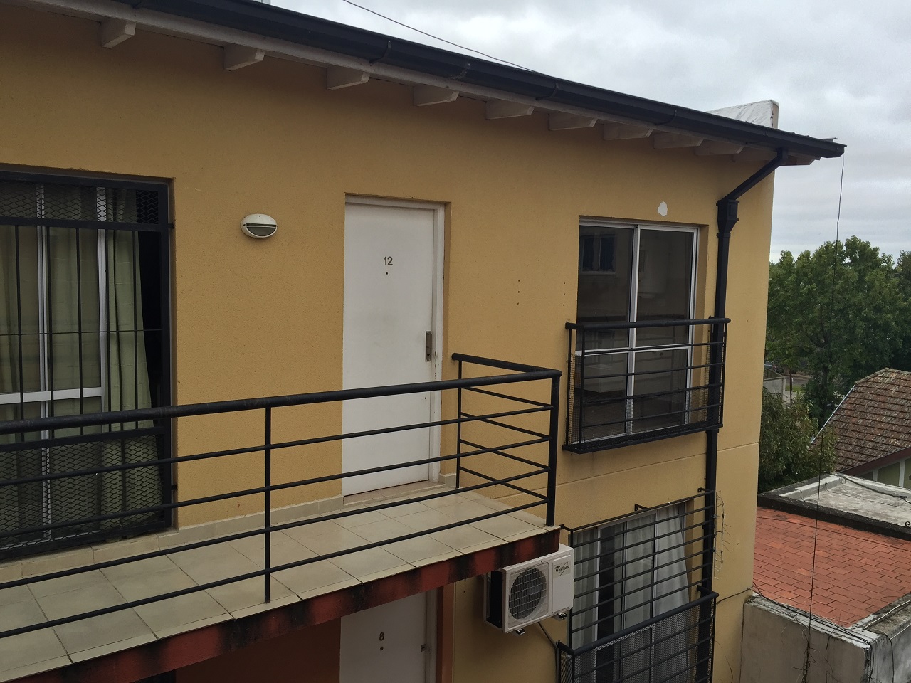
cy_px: 342
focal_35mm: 29
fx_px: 763
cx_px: 456
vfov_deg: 48.2
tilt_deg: -5.1
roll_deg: -1.5
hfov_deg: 61.7
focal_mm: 4.15
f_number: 2.2
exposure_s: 1/444
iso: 32
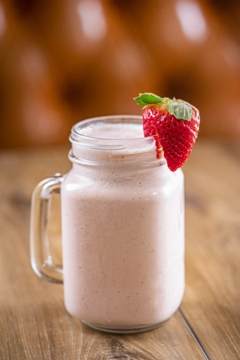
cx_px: 120
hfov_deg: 15.2
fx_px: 900
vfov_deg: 22.6
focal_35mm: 90
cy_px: 180
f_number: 3.5
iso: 500
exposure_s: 1/320
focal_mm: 90
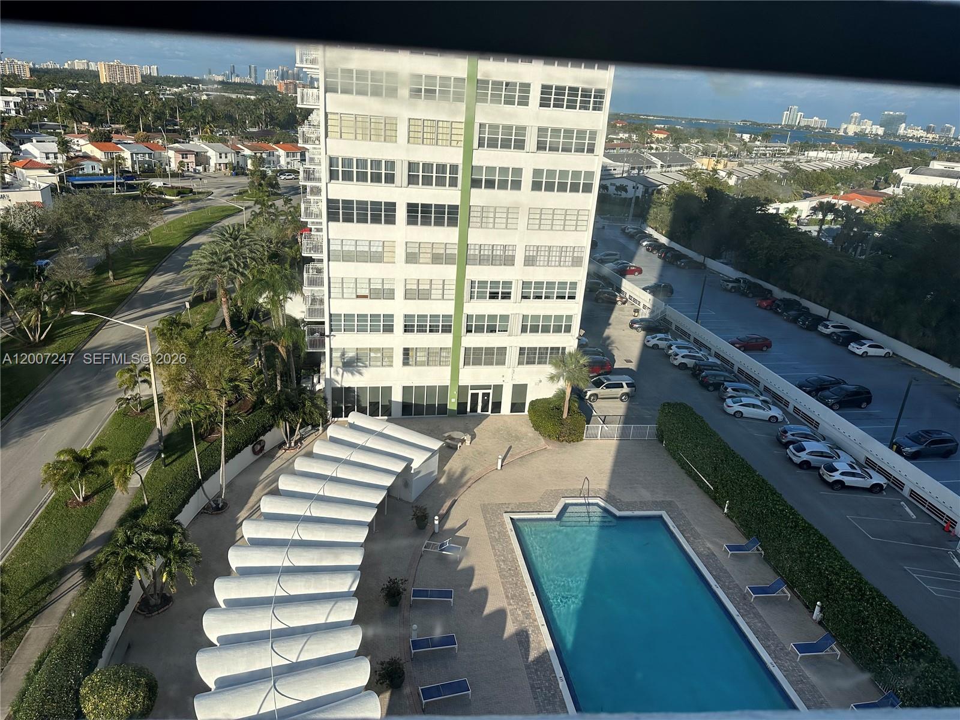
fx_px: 666
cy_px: 360
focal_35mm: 24
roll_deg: -4.0
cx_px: 480
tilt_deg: -20.9
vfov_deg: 56.8
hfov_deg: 71.6
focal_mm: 6.86
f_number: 1.78
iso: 80
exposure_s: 1/7576
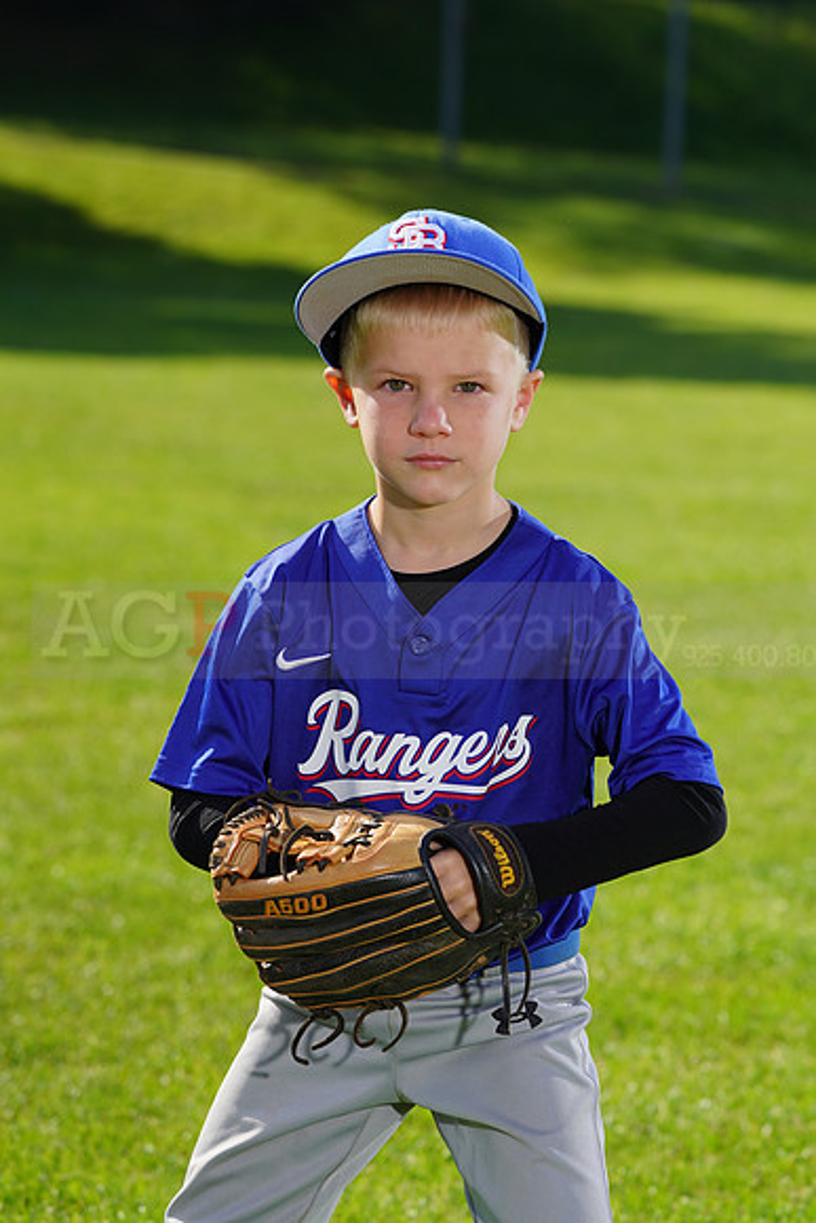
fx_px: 6082
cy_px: 612
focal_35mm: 179
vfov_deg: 11.5
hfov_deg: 7.7
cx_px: 408
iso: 100
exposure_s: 1/250
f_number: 9
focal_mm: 179
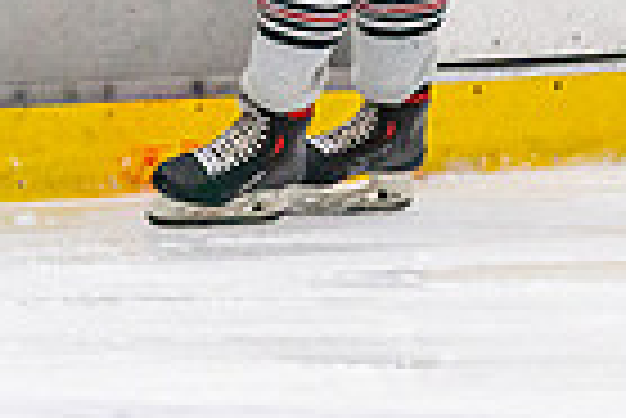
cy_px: -203
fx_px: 20975
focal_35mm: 1205
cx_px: 402
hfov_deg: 1.7
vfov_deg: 1.1
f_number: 2.8
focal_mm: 200
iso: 3200
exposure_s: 1/1250
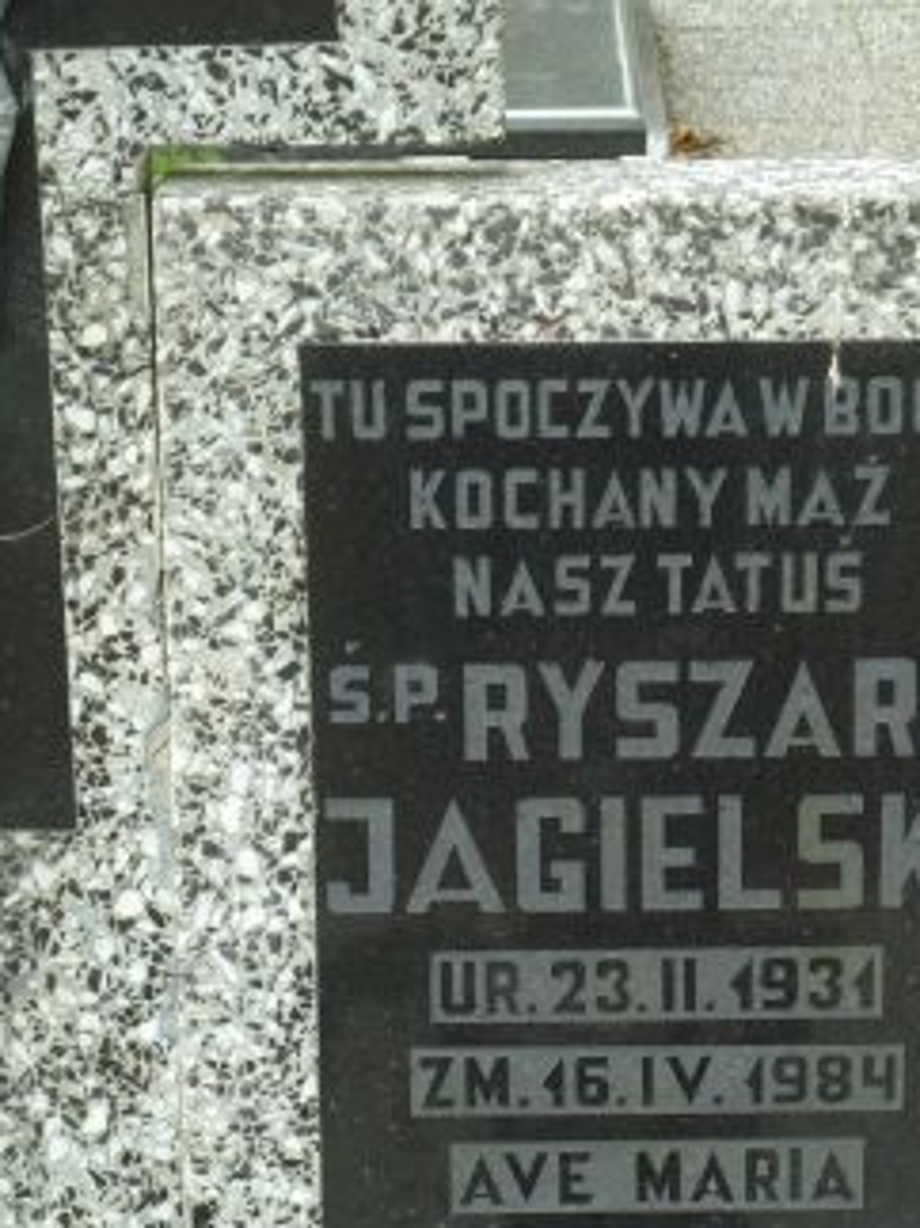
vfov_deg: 12.0
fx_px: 5851
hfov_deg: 9.0
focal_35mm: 165
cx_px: 673
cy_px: 844
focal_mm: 18.2
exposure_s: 1/50
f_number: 4.4
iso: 80
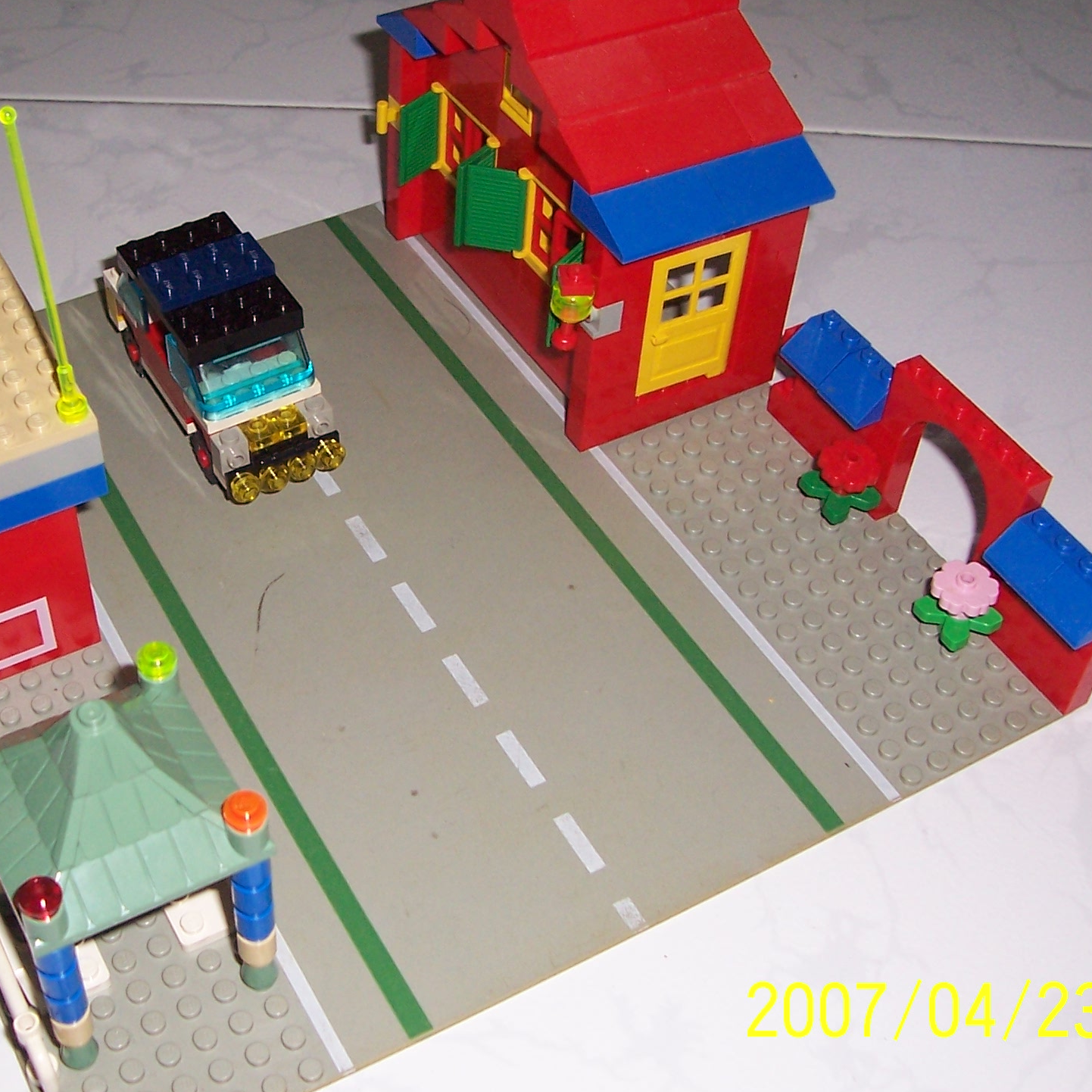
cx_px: 332
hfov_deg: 34.9
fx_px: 1713
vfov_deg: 35.3
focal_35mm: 48
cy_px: 519
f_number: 2.7
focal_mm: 5.6
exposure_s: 1/60
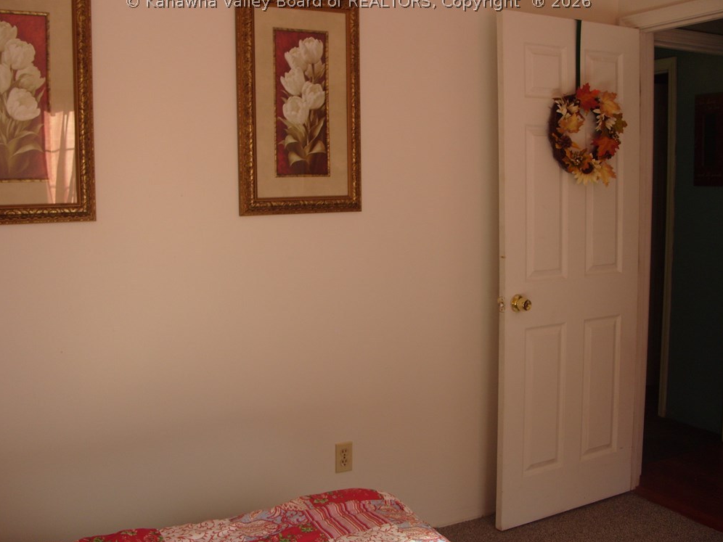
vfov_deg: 39.7
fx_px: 752
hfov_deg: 51.4
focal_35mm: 36
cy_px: 266
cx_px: 358
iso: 80
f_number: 2.8
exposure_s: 1/90
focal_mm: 7.8
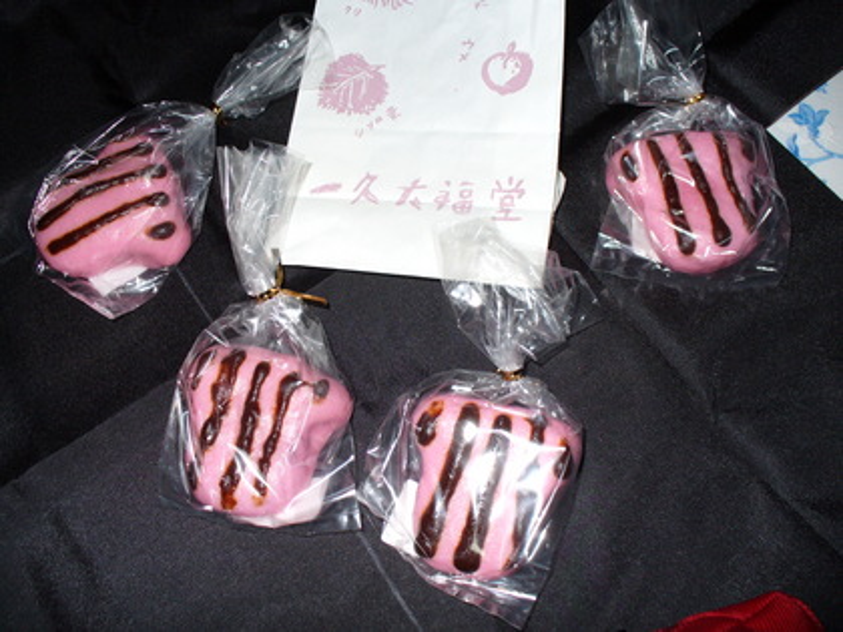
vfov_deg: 38.7
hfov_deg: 50.1
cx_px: 422
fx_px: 901
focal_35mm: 37
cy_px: 316
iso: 100
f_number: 2.8
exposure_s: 1/60
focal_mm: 6.1
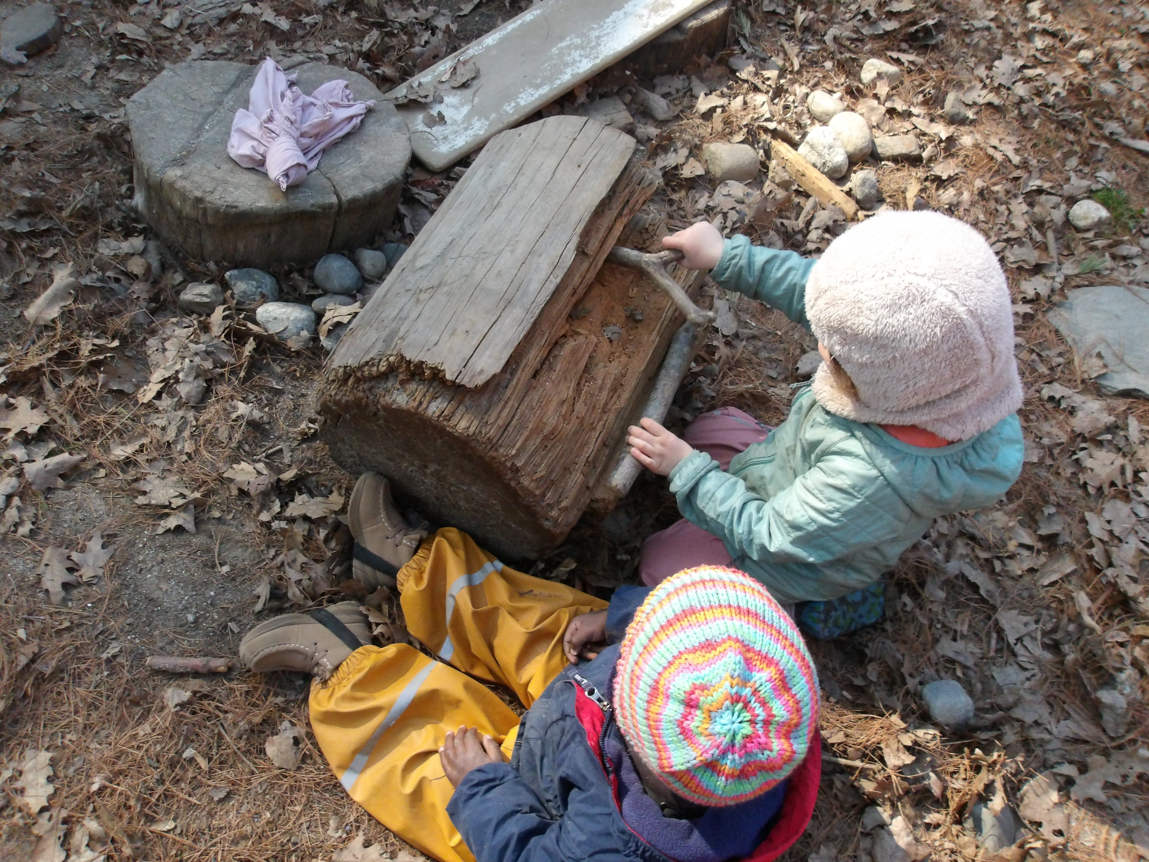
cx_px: 574
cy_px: 431
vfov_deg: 51.4
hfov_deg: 65.3
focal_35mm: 27
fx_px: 896
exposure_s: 1/60
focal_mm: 4.9
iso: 704
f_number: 10.4
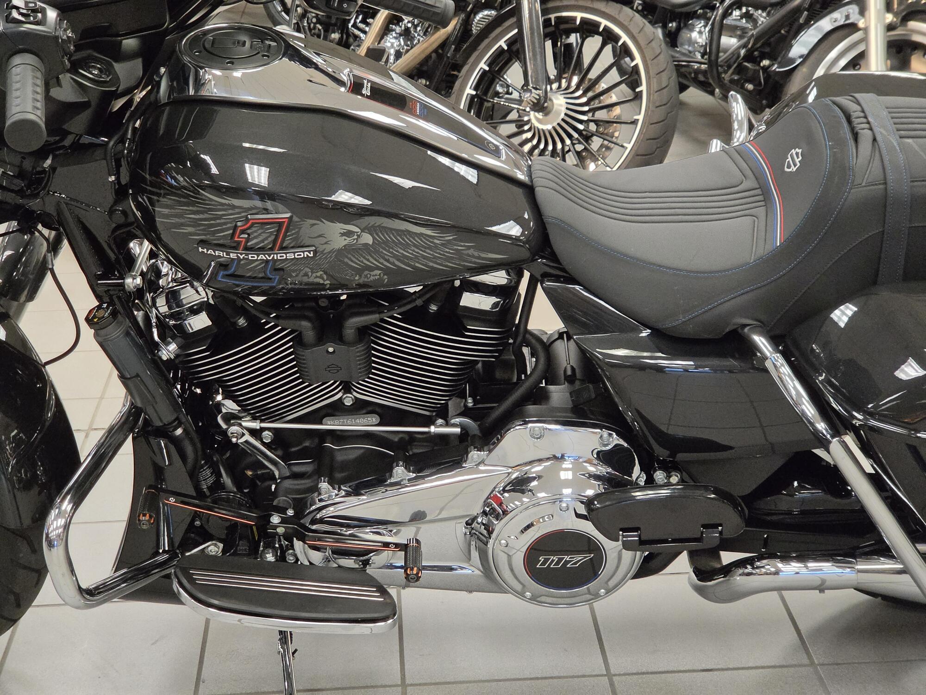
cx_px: 463
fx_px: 1846
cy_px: 348
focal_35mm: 69
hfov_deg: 28.2
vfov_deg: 21.3
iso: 500
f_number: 2.4
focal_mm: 7
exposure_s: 1/120
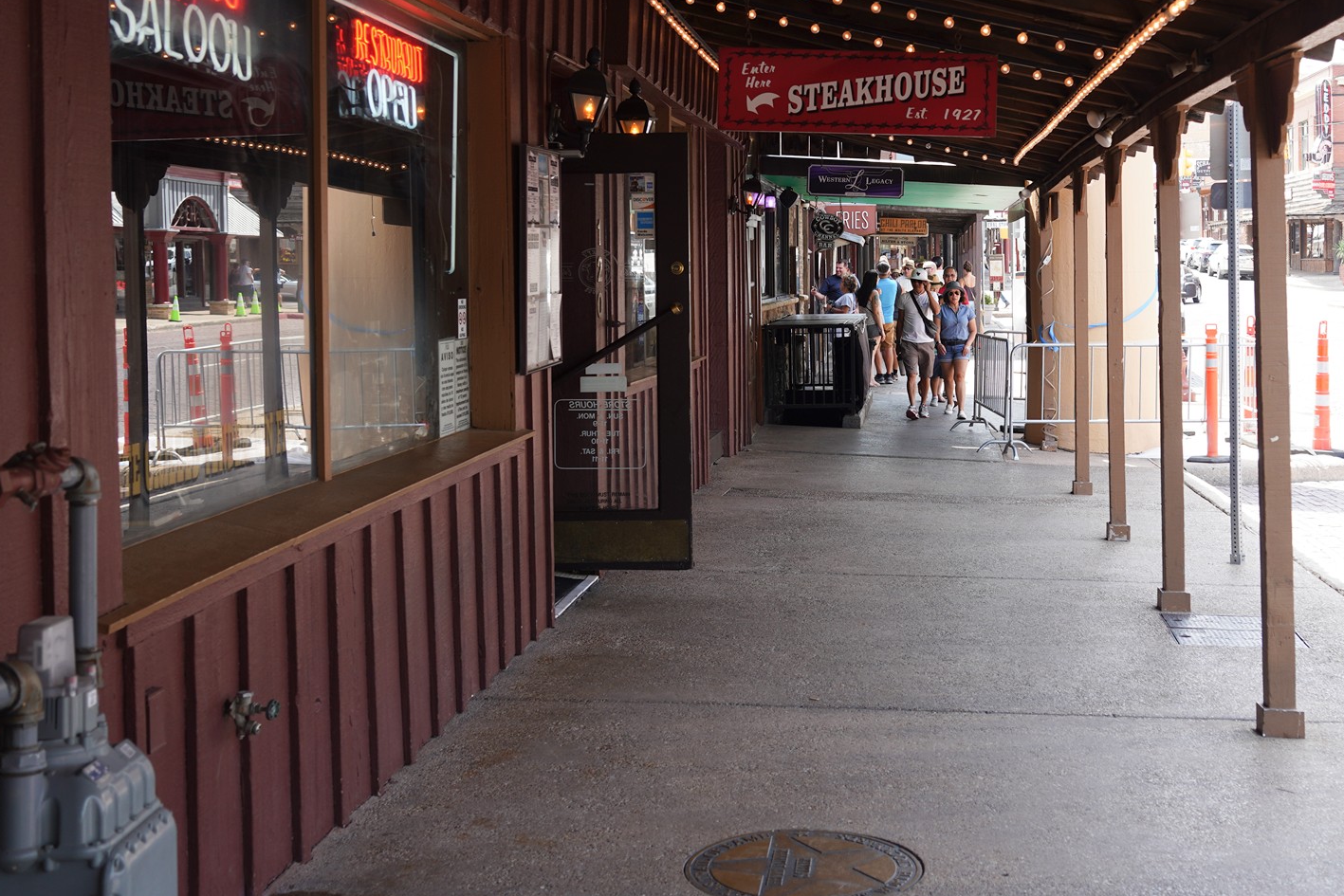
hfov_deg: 40.6
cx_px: 895
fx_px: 1792
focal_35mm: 48
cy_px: 294
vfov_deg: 27.9
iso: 160
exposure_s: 1/100
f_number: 5
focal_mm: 34
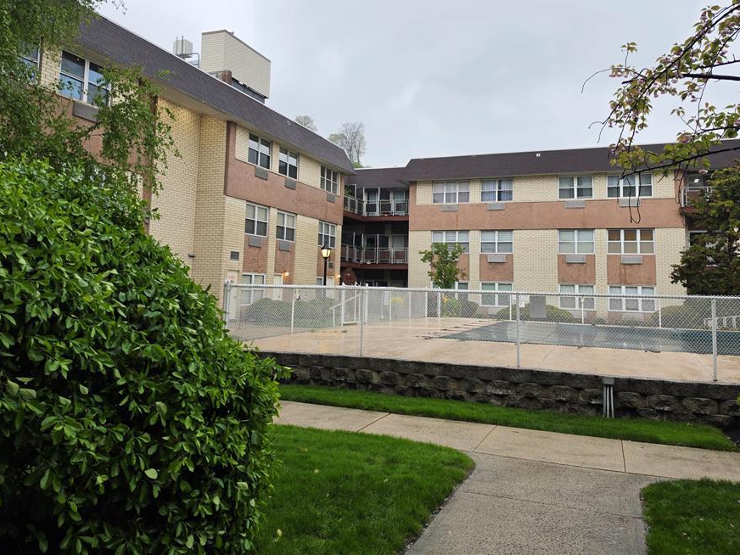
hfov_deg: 65.3
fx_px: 577
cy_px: 230
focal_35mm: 27
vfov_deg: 51.1
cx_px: 391
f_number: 1.4
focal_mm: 6.5
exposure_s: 1/180
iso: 25
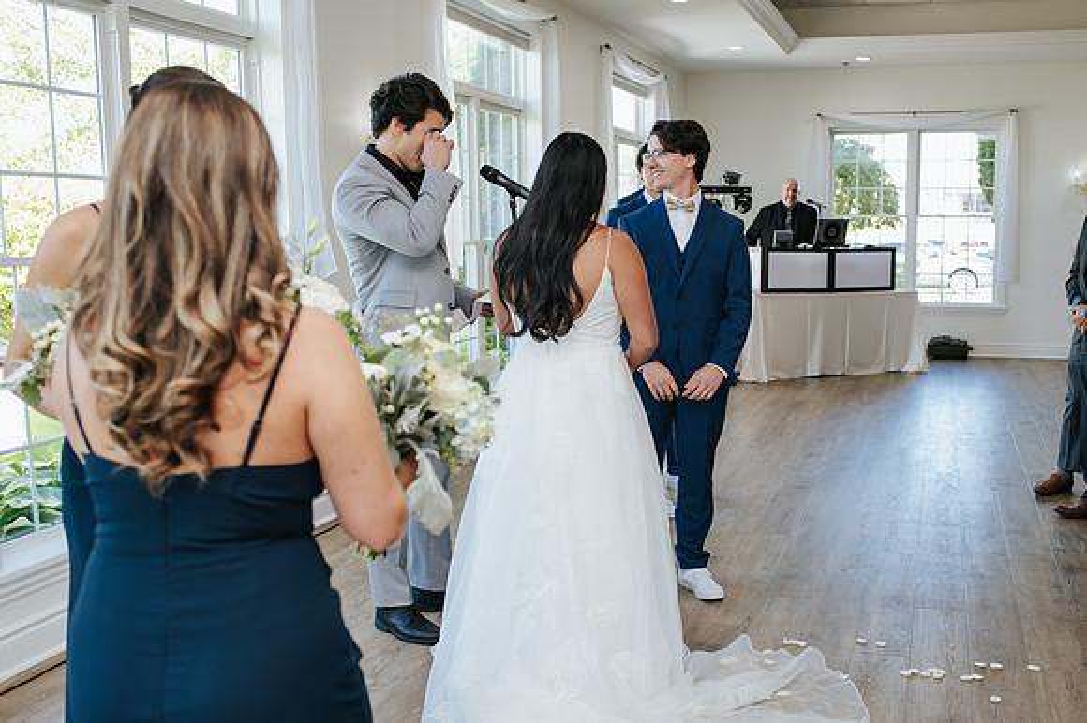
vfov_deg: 34.5
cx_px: 585
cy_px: 391
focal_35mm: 39
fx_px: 1164
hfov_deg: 50.0
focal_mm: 35
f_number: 3.5
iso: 720
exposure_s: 1/200
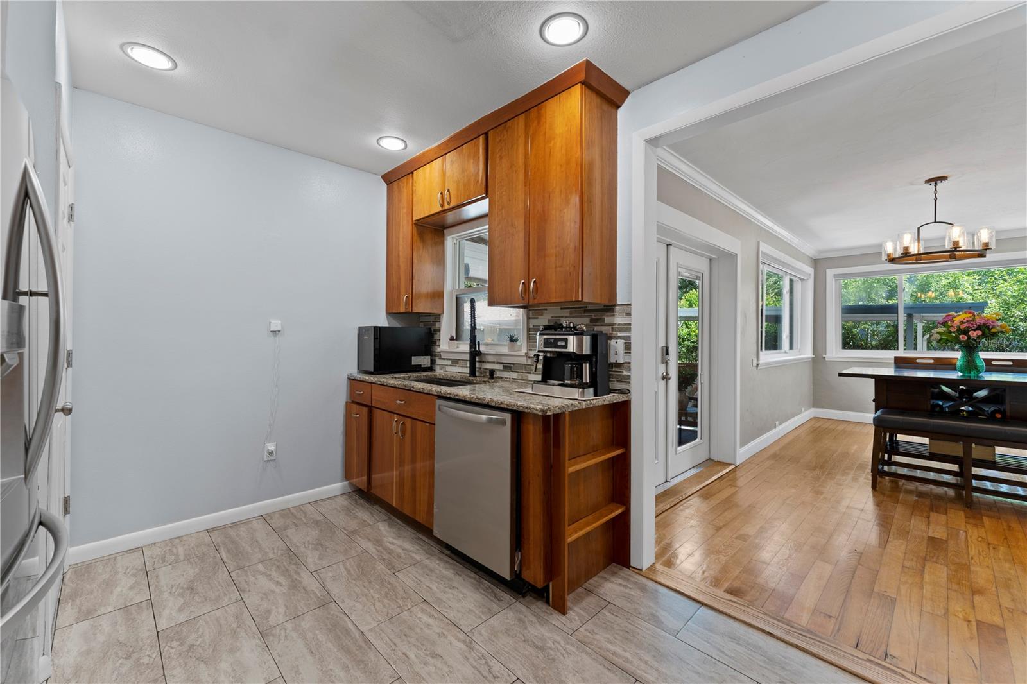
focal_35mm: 14
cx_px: 514
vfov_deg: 81.2
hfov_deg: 104.3
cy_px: 342
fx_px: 399
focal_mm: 14
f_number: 4.5
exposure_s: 1/15
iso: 100
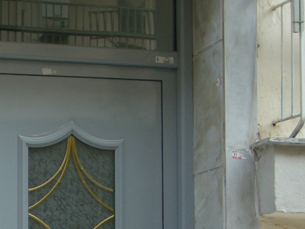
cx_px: -39
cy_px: 276
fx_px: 1154
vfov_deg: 11.1
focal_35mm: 131
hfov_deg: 14.7
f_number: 3.1
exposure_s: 1/80
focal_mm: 8.2
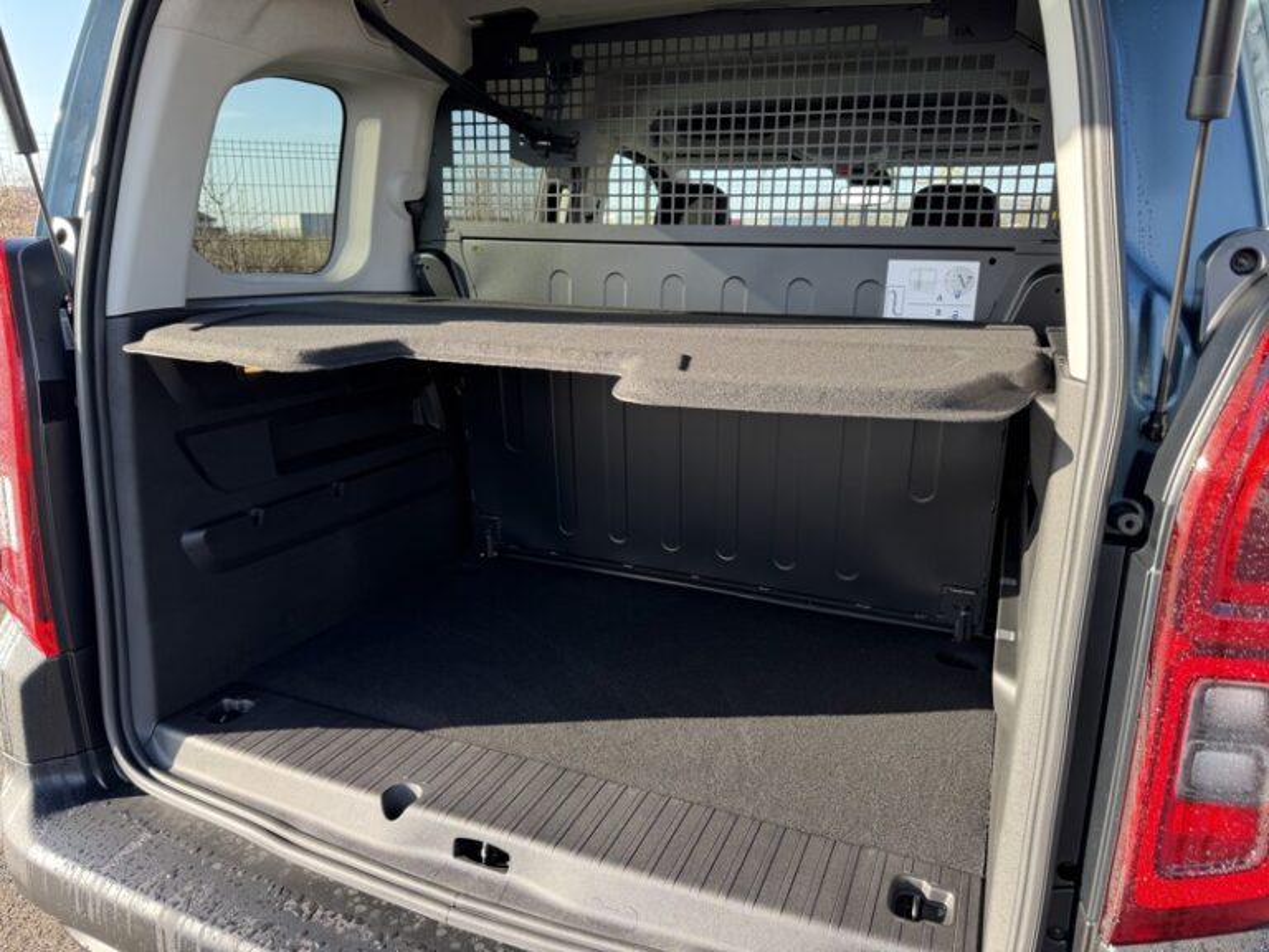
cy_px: 476
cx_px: 634
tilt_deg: -15.1
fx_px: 880
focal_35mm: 24
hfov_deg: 71.6
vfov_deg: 56.8
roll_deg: +0.6
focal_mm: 6.76
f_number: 1.78
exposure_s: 1/276
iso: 80
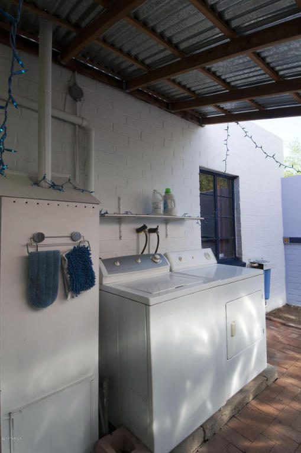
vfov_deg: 90.1
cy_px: 226
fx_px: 226
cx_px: 150
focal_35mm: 18
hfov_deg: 67.2
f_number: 8
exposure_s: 1/250
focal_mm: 12
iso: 500
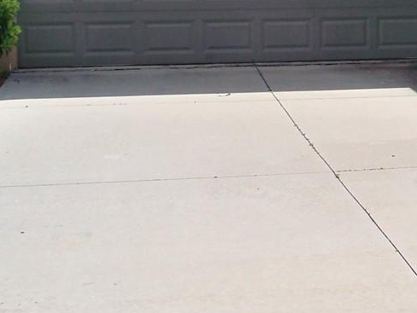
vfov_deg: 13.4
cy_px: -38
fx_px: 1301
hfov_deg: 17.0
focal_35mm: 108
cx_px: 568
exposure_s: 1/800
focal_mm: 5.85
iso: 64
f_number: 4
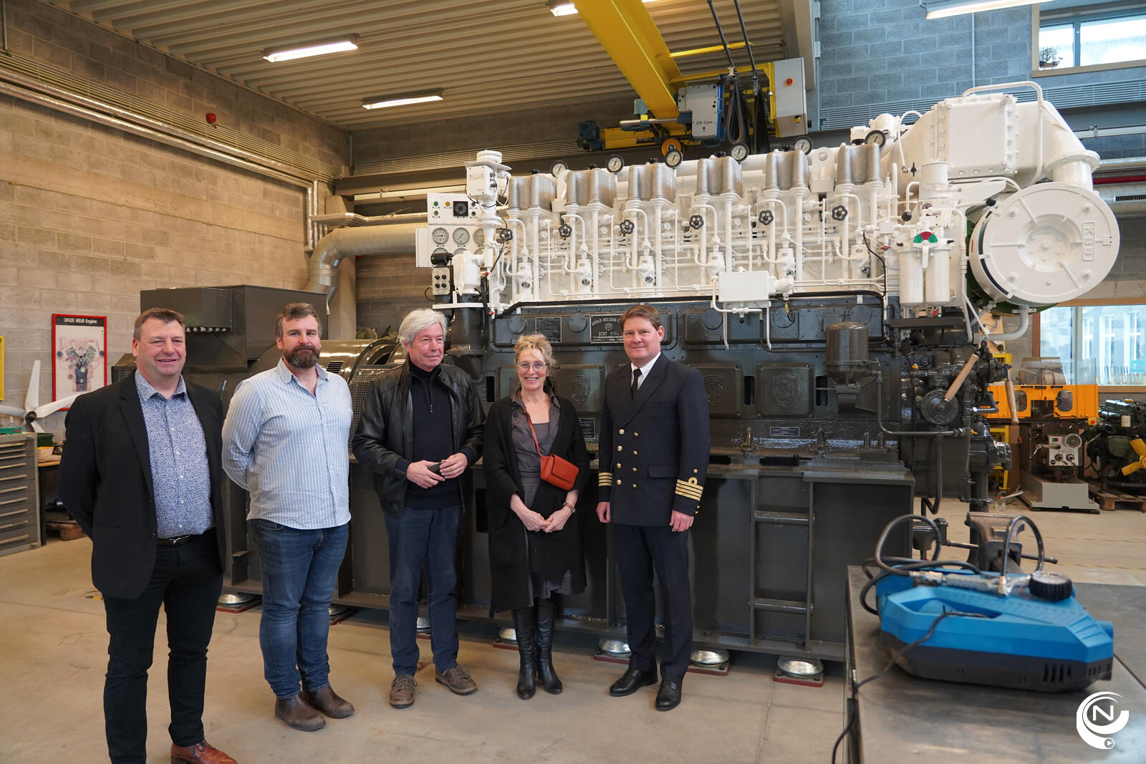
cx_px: 573
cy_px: 382
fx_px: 764
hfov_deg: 73.7
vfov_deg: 53.1
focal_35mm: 24
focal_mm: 24
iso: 2500
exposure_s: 1/160
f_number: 4
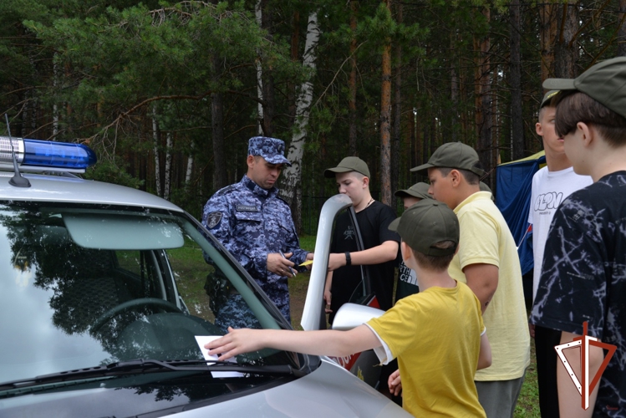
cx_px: 313
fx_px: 557
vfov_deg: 41.1
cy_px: 209
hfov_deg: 58.7
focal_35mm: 32
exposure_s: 1/200
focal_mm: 32
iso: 200
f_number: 7.1
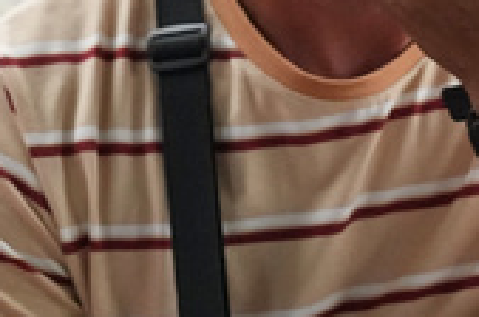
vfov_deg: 5.1
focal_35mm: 267
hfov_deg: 7.6
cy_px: 314
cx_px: -255
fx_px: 3546
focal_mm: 44
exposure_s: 1/2500
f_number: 3.5
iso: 3200
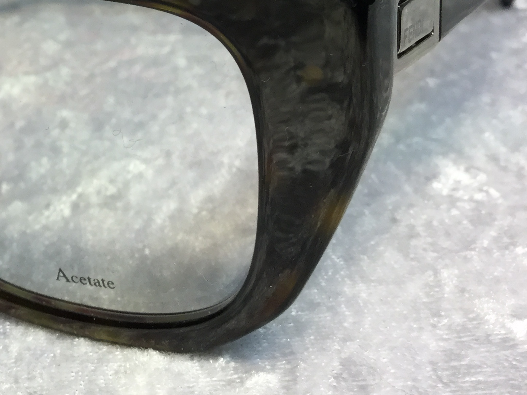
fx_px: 1066
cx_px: 0
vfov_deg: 20.6
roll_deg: +3.1
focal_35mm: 70
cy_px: 38
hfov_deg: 26.3
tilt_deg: -25.6
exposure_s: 1/33
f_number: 2.4
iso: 32
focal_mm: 3.3
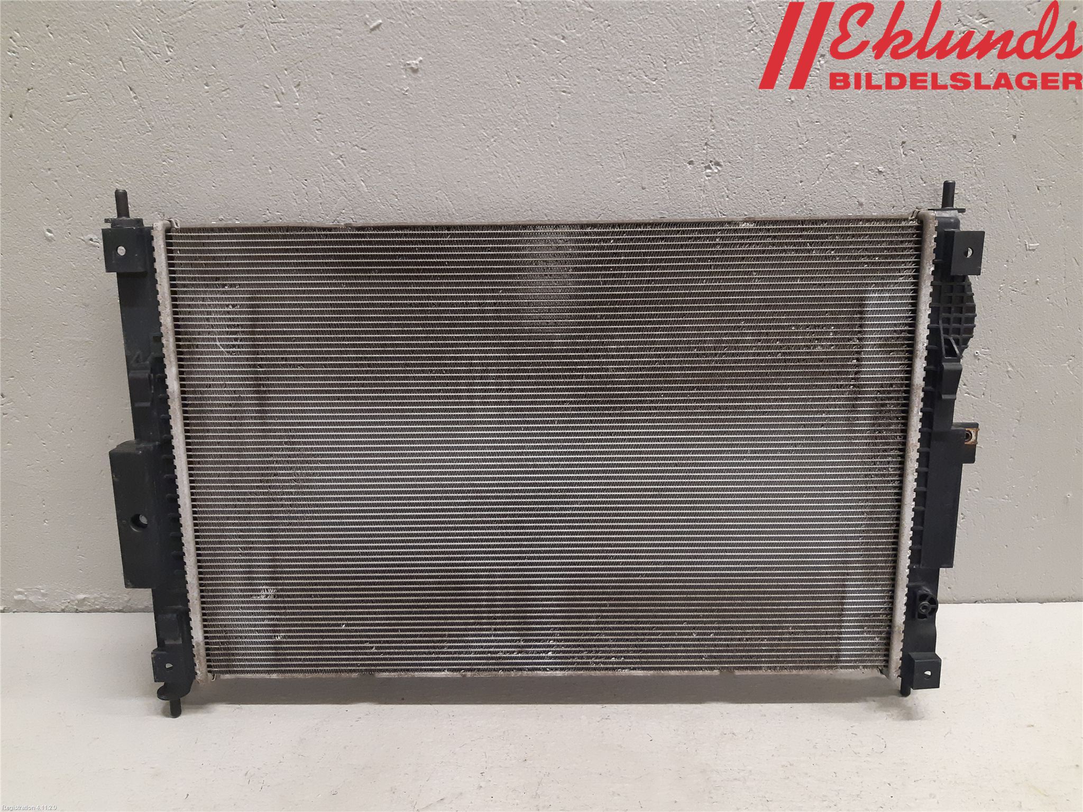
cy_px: 406
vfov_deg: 53.1
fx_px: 813
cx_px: 542
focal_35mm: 26
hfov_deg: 67.3
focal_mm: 3.93
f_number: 1.7
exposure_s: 1/50
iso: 250
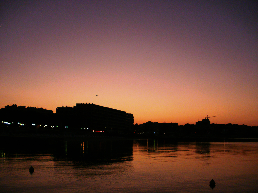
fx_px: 268
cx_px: 129
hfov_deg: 51.4
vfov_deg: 39.7
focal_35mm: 36
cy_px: 96
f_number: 3.5
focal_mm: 6.3
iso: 100
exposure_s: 1/80
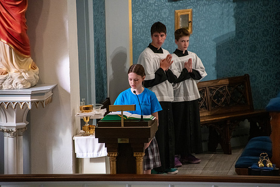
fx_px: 2334
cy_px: 94
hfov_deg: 6.9
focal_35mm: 300
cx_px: 140
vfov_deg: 4.6
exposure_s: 1/160
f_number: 7.1
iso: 4000
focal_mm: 300
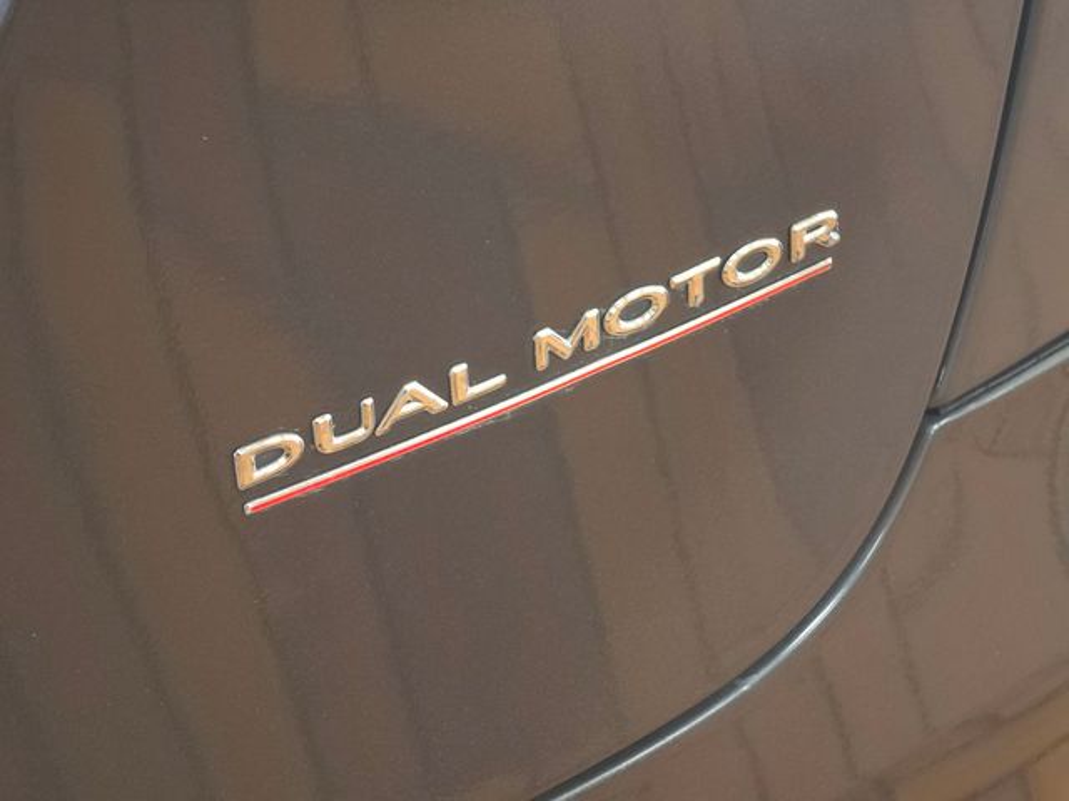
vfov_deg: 12.9
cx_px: 534
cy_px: 400
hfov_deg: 17.1
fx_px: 3551
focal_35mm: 115
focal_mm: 18.6
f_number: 2.9
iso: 200
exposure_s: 1/30
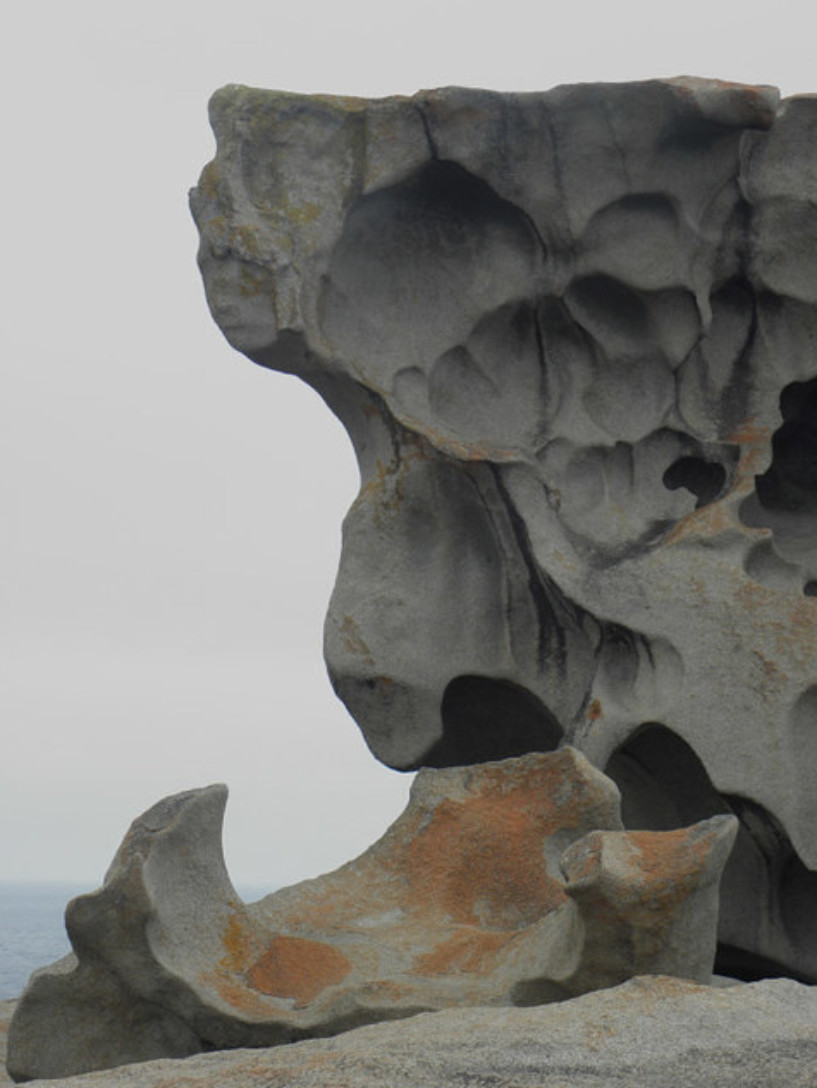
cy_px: 543
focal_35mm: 98
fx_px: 3083
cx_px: 409
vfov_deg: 20.0
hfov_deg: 15.1
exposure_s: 1/160
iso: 100
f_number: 5
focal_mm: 17.34
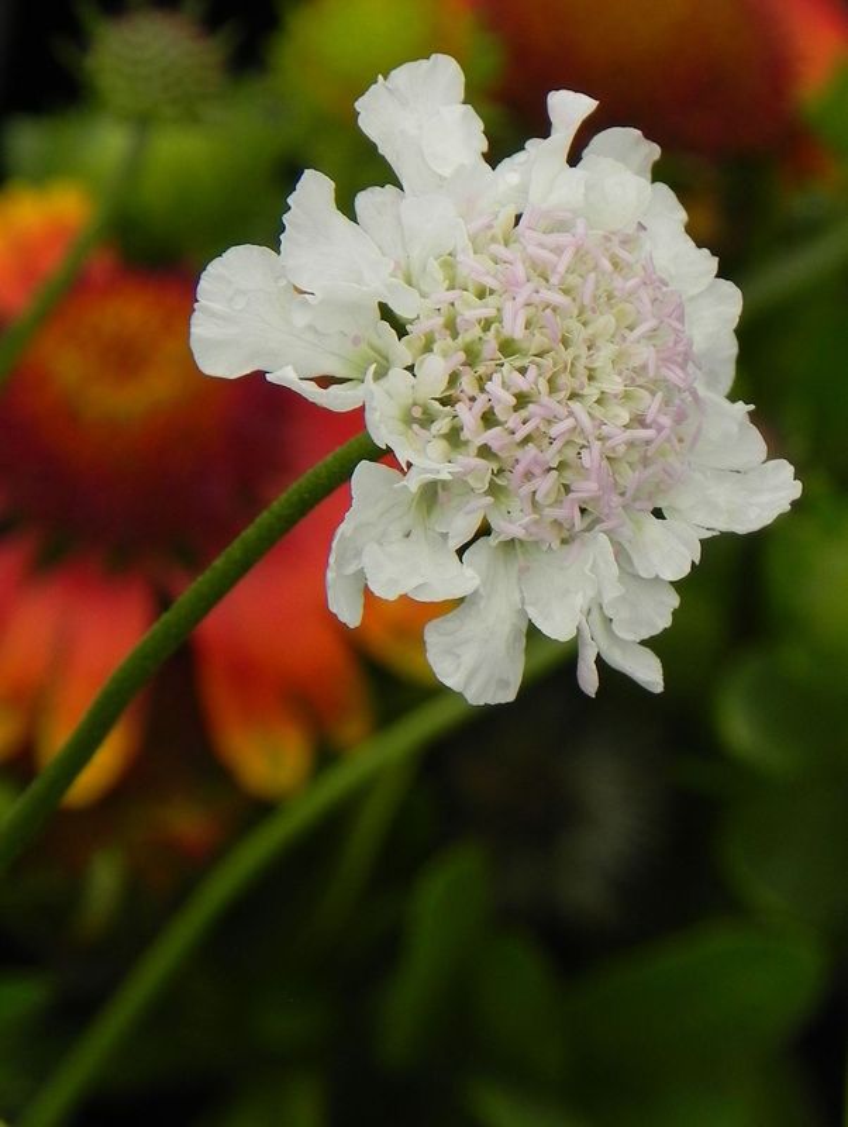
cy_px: 564
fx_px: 12288
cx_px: 424
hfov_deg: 4.0
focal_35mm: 377
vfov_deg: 5.3
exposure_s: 1/320
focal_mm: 67.2
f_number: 5
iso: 160
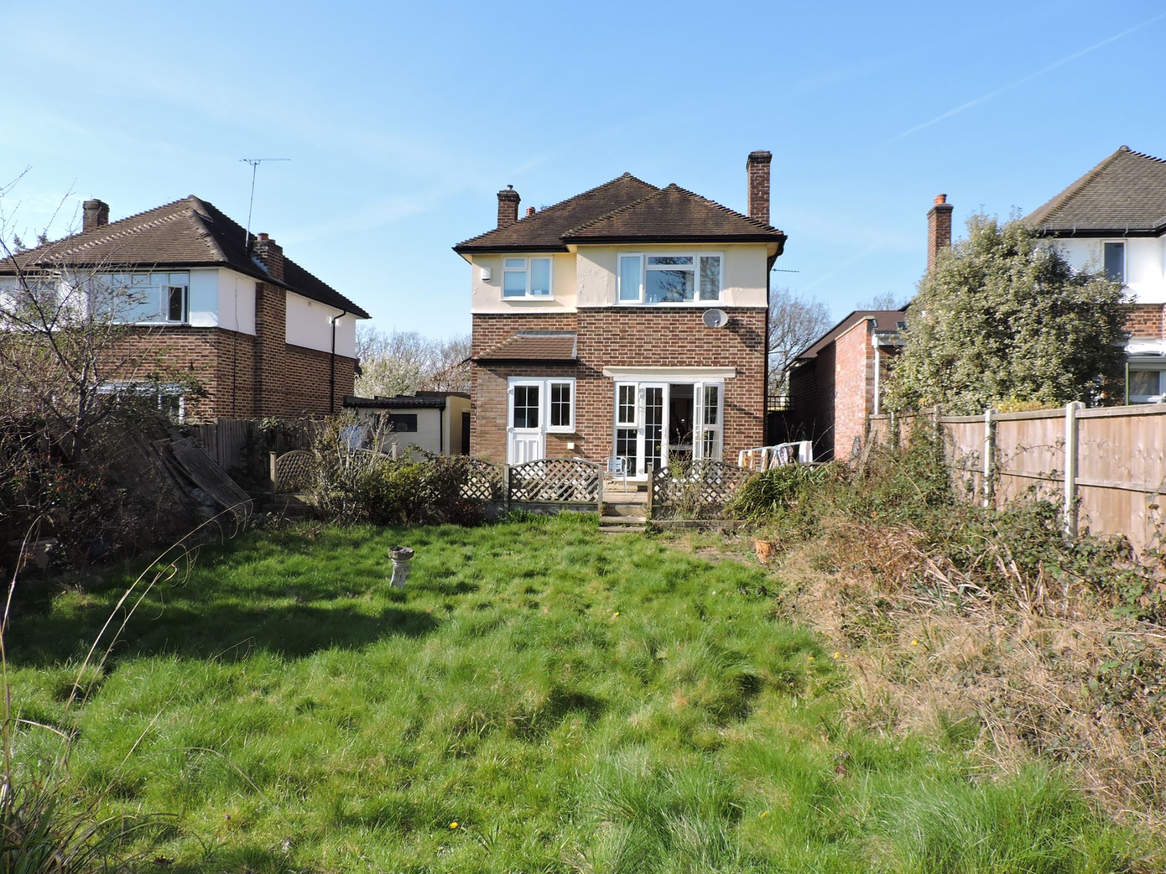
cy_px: 437
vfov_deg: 56.8
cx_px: 583
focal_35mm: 24
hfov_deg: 71.6
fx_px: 808
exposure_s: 1/1000
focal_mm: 4.3
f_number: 3
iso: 125
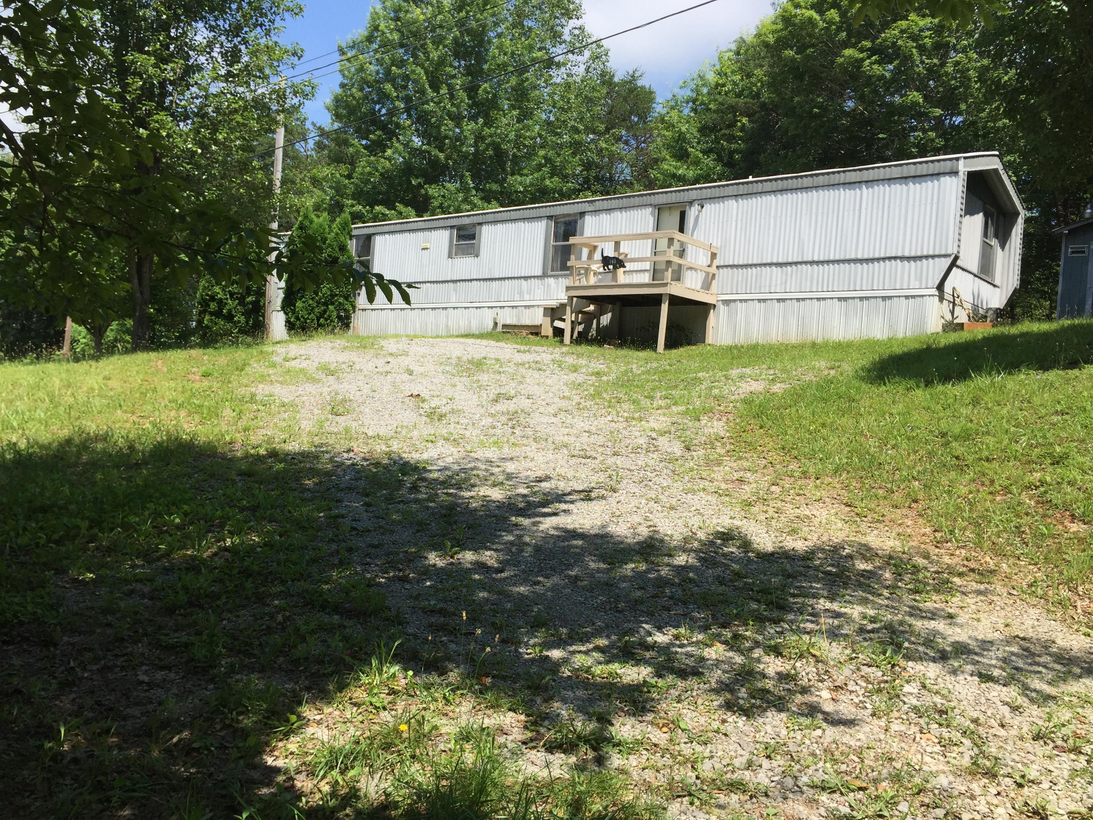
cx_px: 546
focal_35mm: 29
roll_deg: -5.0
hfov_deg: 61.7
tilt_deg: -3.7
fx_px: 916
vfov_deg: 48.2
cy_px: 410
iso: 32
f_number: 2.2
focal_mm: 4.15
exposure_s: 1/1721
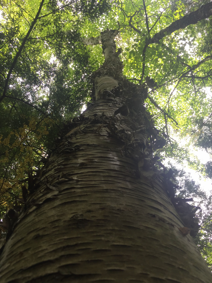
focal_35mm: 29
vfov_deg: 61.7
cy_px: 142
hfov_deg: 48.2
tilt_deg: +74.4
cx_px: 106
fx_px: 237
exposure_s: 1/205
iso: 32
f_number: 2.2
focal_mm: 4.15
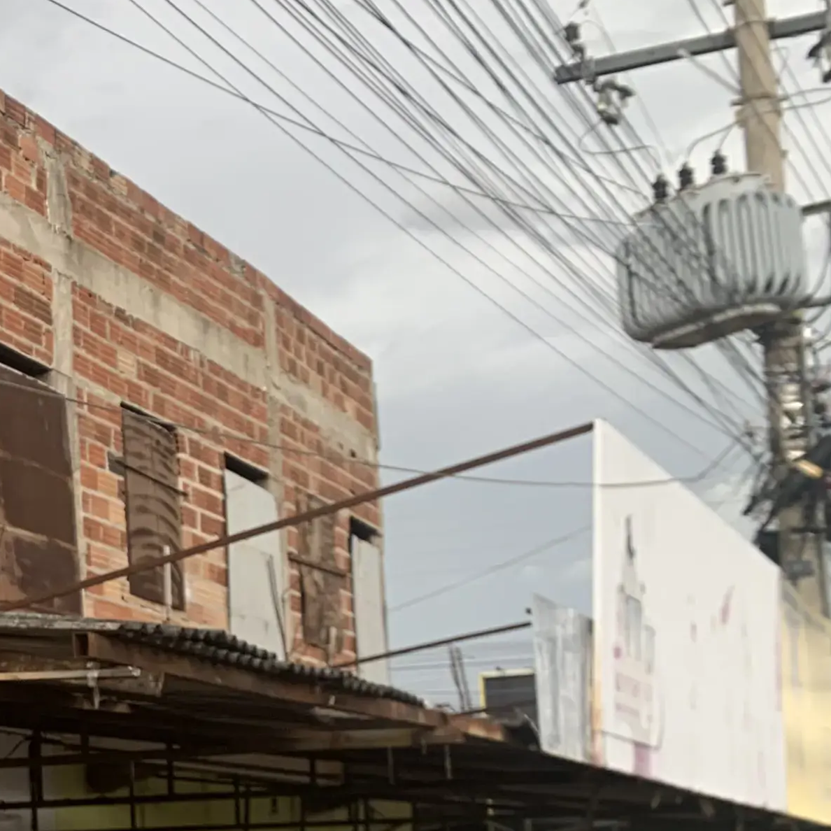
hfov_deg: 18.5
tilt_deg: +6.5
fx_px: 2118
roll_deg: +1.0
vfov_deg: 21.7
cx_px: -559
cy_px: 727
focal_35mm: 78
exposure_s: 1/122
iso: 25
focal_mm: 4.25
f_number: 1.8
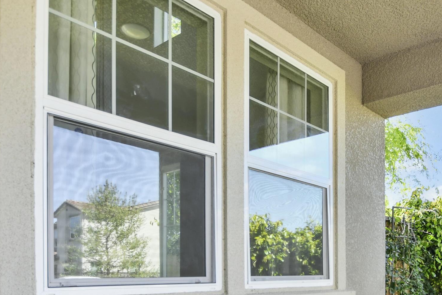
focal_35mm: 31
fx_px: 381
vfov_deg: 39.3
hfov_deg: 57.8
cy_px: 266
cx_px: 321
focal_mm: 10
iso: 500
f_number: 4
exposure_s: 1/100
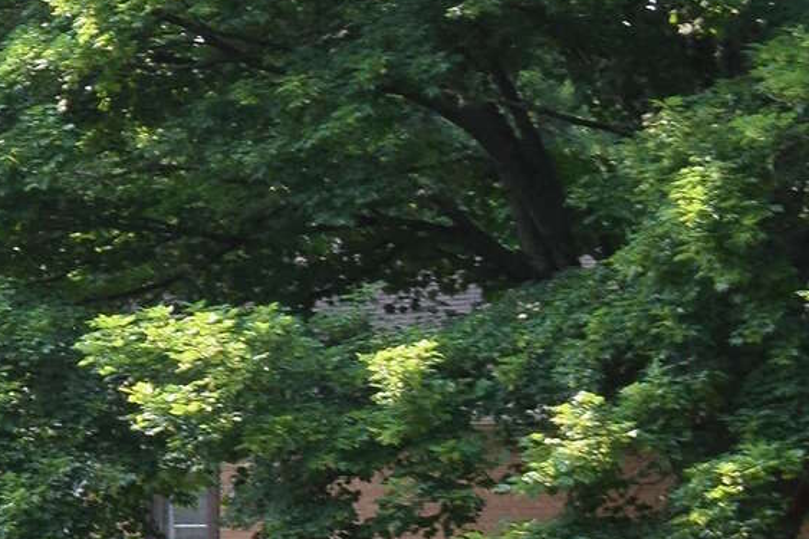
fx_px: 4044
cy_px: 530
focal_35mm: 180
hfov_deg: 9.6
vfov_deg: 7.6
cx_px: -1364
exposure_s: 1/40
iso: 200
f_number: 11
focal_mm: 22
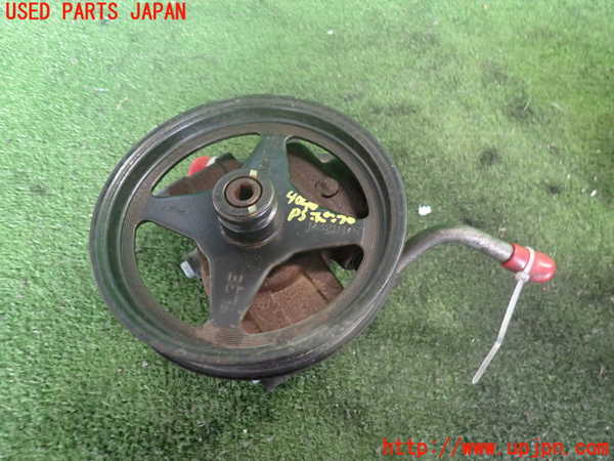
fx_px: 443
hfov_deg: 69.4
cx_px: 307
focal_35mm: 25
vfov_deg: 54.9
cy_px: 230
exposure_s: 1/30
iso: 500
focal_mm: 4.5
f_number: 2
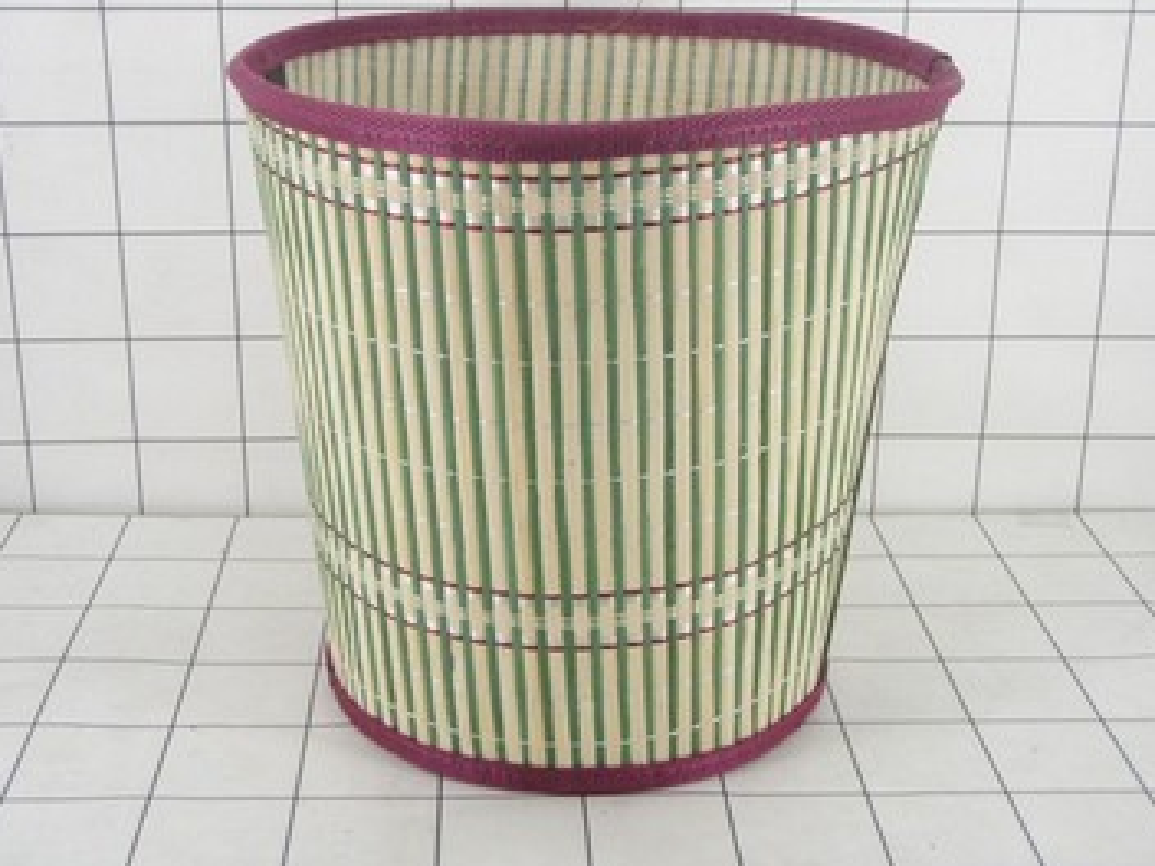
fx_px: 1935
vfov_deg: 25.2
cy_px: 384
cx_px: 591
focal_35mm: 58
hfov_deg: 33.2
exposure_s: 1/40
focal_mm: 9.13
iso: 160
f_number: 4
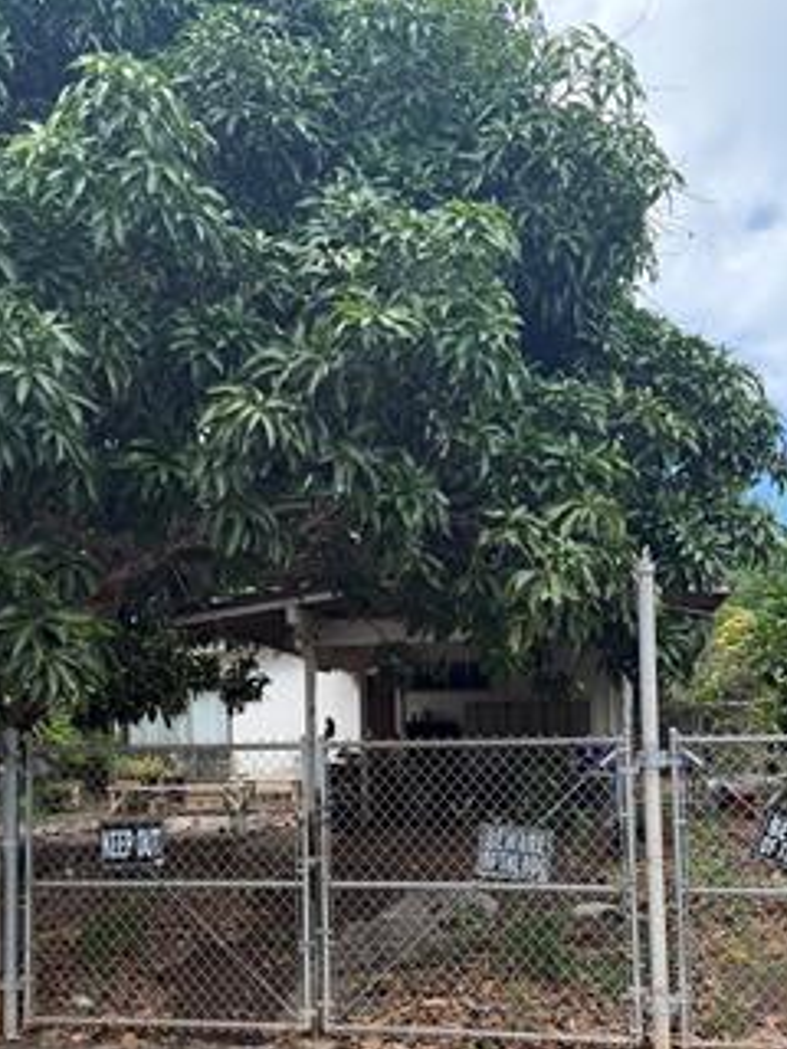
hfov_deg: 39.6
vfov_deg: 50.4
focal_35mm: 36
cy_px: 702
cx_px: 361
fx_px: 1091
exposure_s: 1/1901
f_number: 1.78
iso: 100
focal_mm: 6.76
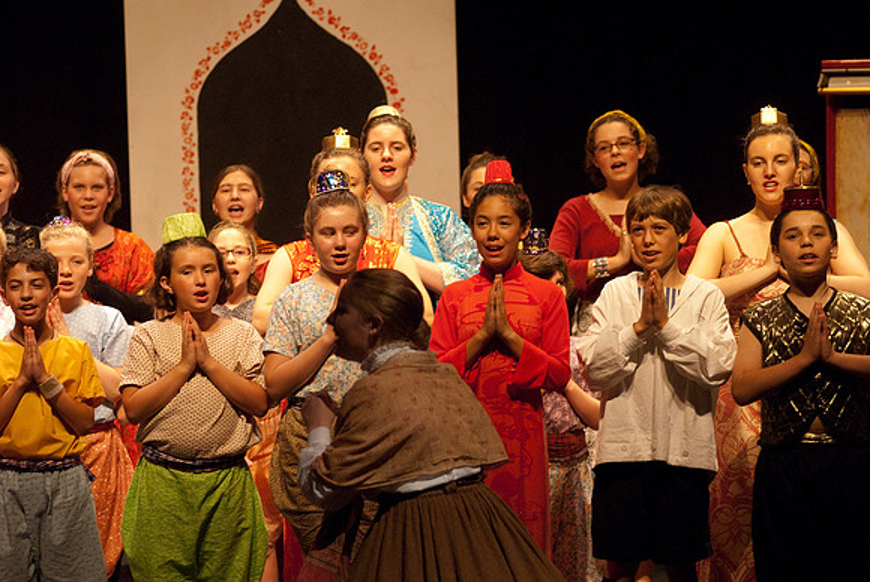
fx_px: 4209
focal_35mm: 174
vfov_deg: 7.9
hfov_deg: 11.8
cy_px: 291
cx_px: 435
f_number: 2.8
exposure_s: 1/125
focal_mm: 116
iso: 1000
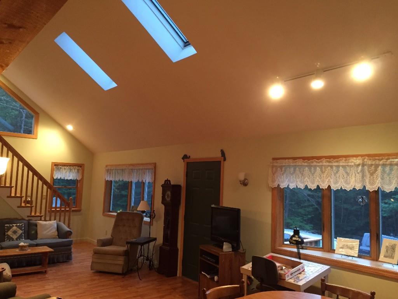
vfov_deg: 48.2
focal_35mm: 29
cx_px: 199
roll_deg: -2.9
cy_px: 150
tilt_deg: +5.7
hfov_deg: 61.7
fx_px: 333
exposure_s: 1/24
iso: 250
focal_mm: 4.15
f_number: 2.2
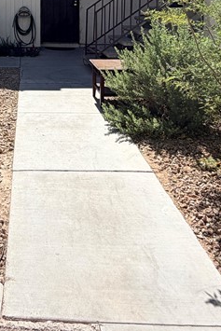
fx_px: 386
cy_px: 1
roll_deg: +0.6
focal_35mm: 42
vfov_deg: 40.6
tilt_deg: -1.4
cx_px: 16
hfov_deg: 30.3
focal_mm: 2.22
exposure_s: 1/841
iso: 20
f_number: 2.2
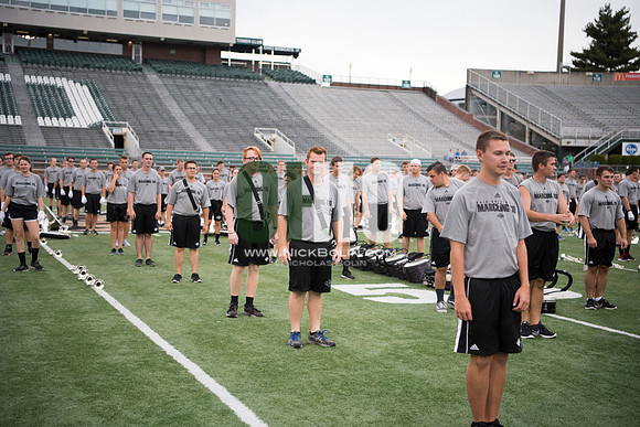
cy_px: 214
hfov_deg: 38.2
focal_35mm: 52
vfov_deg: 26.0
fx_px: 925
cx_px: 320
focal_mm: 52
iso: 500
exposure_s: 1/2000
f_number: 2.8
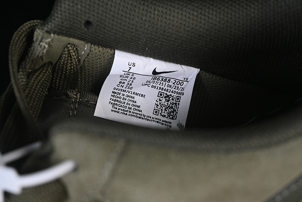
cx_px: 151
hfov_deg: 27.0
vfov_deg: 18.2
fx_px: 629
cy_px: 101
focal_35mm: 75
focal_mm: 50
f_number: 6.3
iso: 160
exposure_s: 1/60
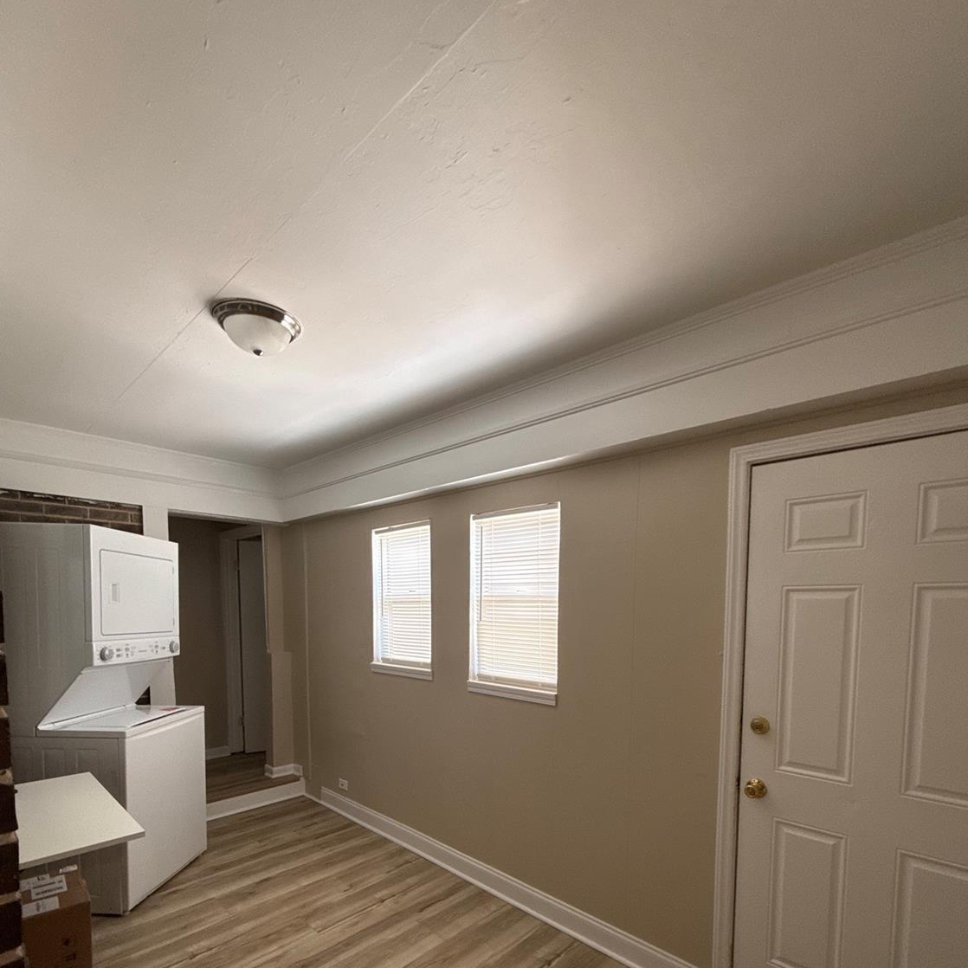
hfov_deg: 84.0
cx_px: 492
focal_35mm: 17
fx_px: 538
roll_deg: +0.0
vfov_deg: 81.0
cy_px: 649
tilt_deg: -4.9
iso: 320
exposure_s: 1/99
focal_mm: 2.22
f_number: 2.2
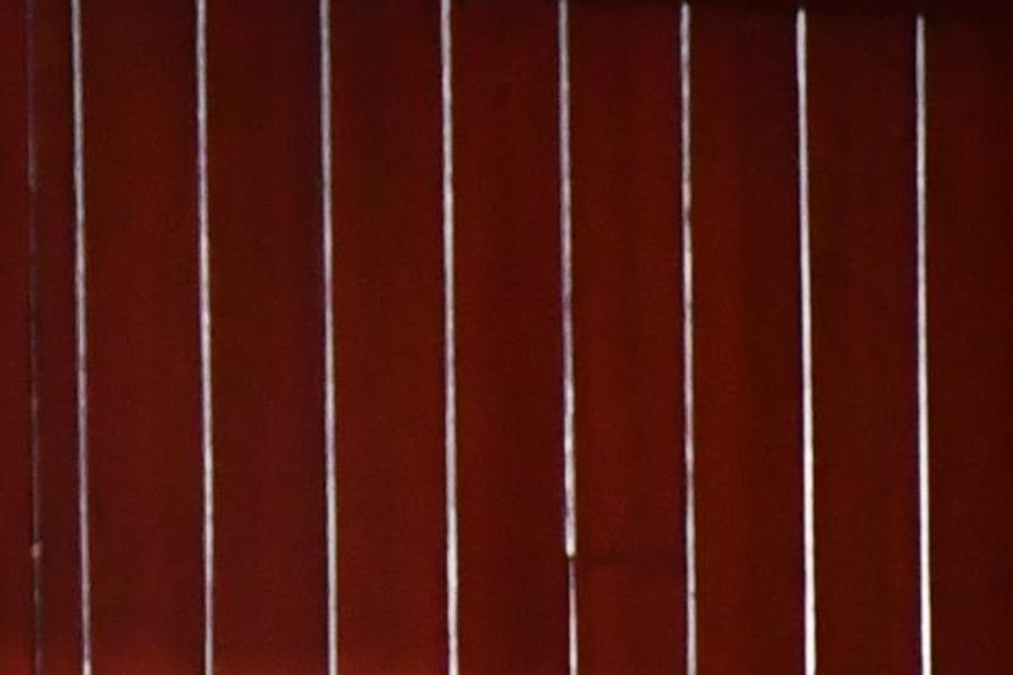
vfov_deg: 1.7
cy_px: 904
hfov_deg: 2.6
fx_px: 22644
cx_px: -633
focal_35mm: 805
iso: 3200
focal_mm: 80
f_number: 5.6
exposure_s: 1/100
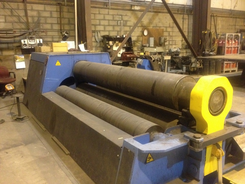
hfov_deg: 52.6
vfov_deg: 40.7
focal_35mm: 35
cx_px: 122
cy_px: 92
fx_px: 248
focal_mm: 4.28
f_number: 2.4
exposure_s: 1/15
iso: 640
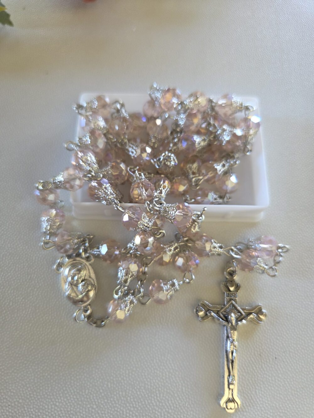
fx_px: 278
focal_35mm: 23
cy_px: 209
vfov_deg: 73.9
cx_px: 157
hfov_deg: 58.9
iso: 125
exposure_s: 1/100
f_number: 1.8
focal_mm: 5.4
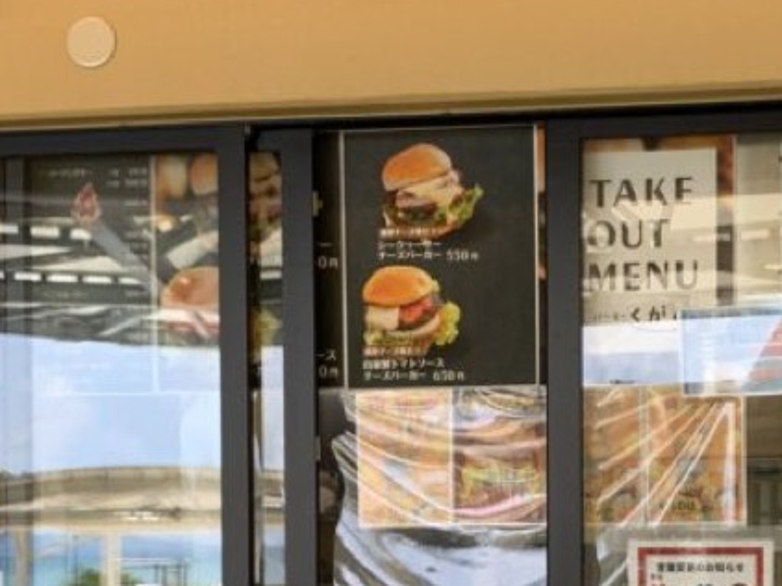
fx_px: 1671
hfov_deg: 25.8
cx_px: 637
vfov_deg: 19.4
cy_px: 571
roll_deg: -0.9
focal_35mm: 74
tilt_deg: -1.3
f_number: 1.8
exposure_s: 1/145
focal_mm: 4.25
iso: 25
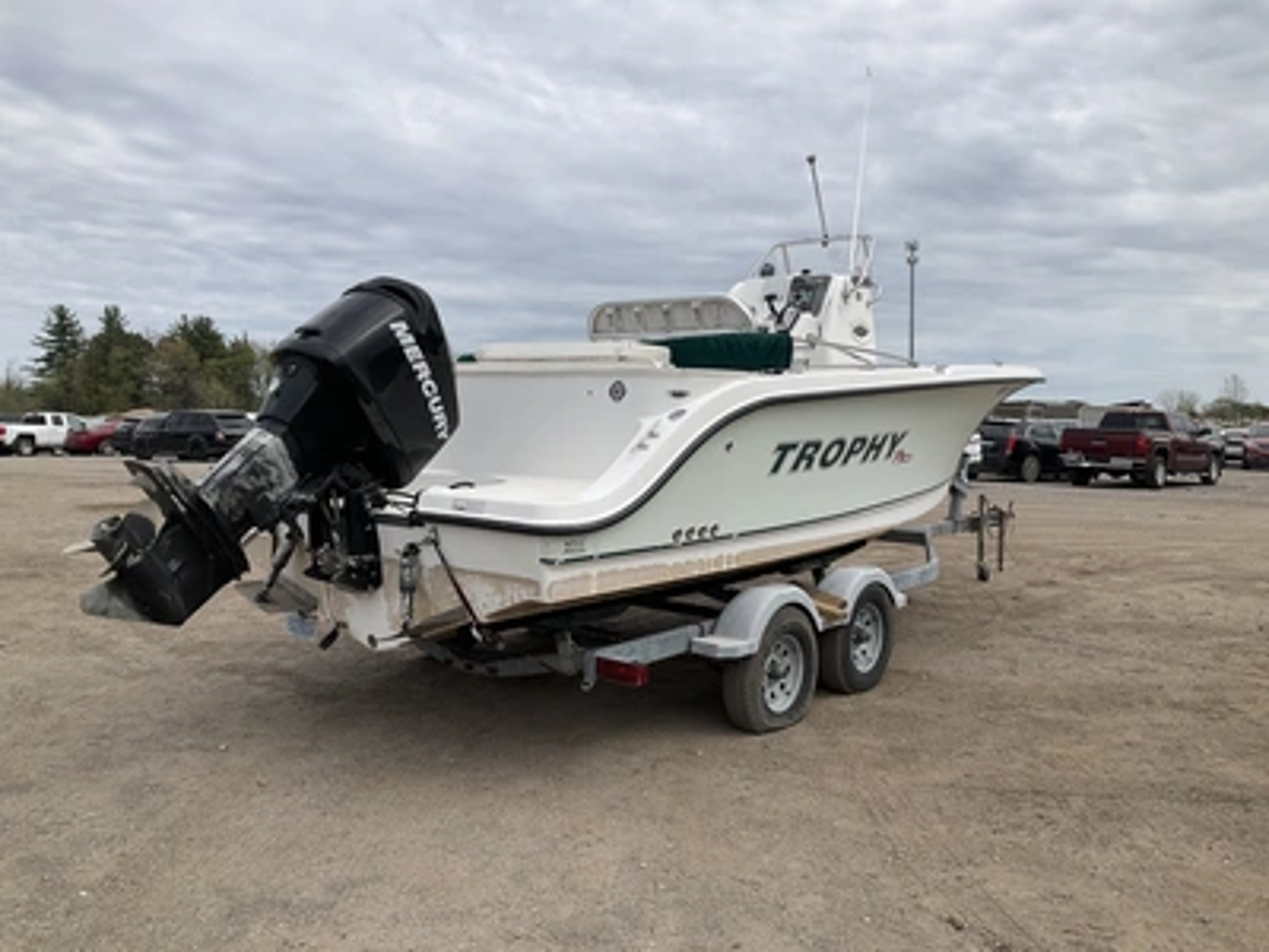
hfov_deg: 61.7
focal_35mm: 29
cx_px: 634
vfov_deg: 48.2
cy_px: 476
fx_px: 1063
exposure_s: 1/2538
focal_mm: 3
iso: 25
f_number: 1.8
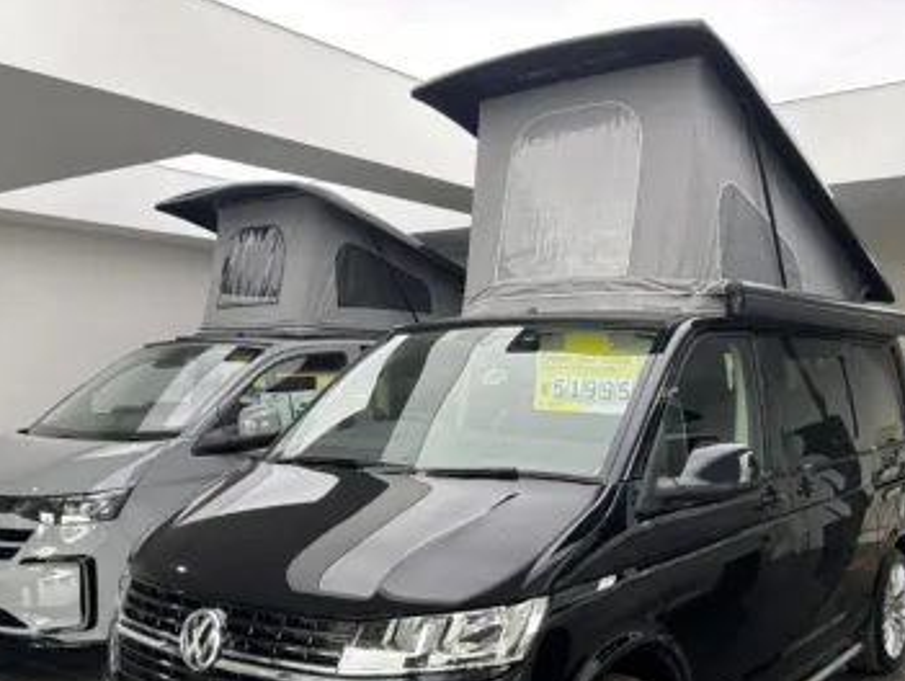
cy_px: 476
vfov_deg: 38.1
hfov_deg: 49.8
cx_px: 536
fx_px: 968
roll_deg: -0.3
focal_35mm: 37
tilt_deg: -6.3
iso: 80
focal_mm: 5.96
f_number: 1.6
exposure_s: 1/100
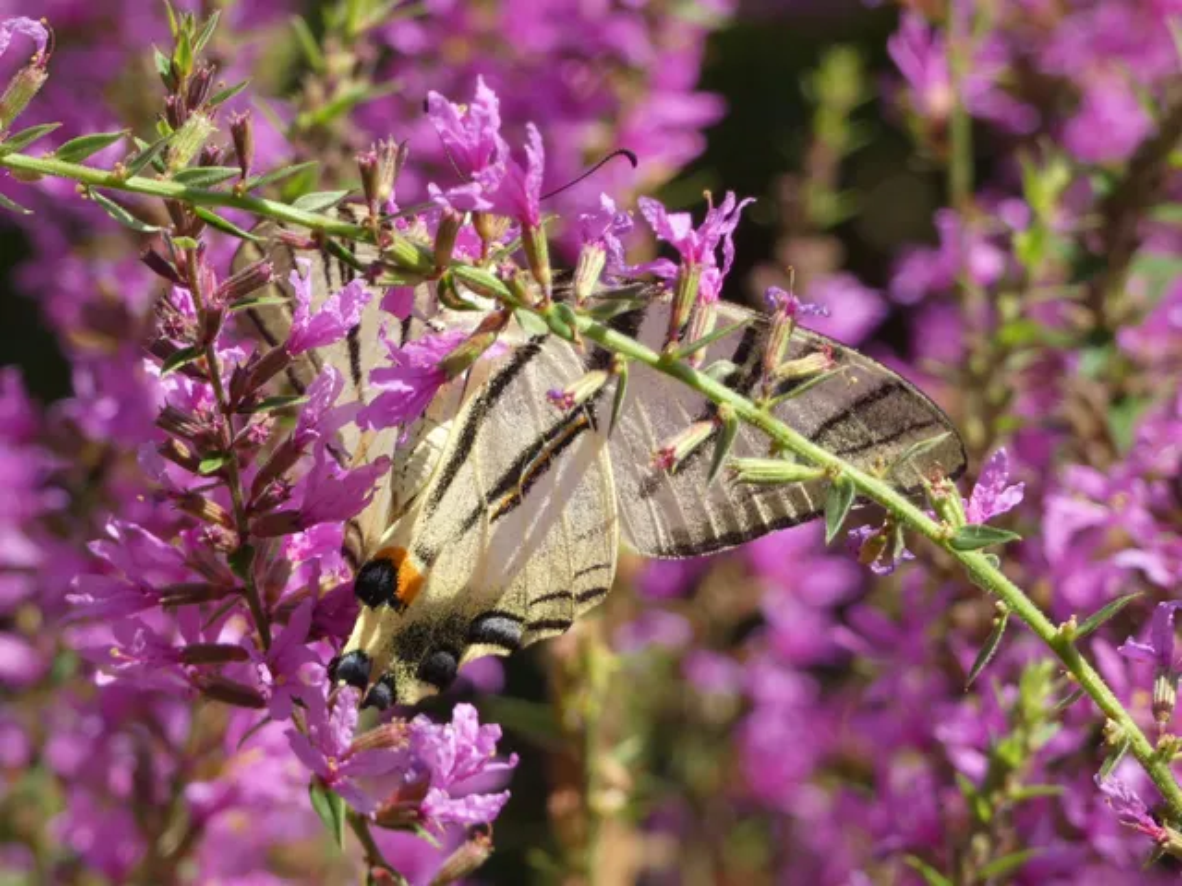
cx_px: 591
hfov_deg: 6.0
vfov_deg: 4.5
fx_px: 11234
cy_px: 443
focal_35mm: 329
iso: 100
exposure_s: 1/80
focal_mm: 58.9
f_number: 5.6
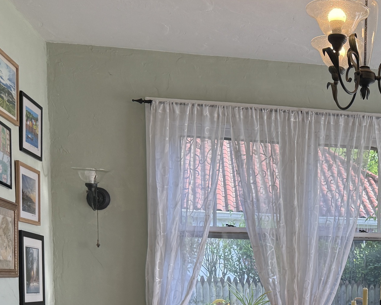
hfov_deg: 30.2
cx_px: 399
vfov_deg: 25.1
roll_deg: -1.0
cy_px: 323
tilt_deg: -4.7
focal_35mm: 57
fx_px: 643
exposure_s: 1/397
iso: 100
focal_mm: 6.76
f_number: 1.78
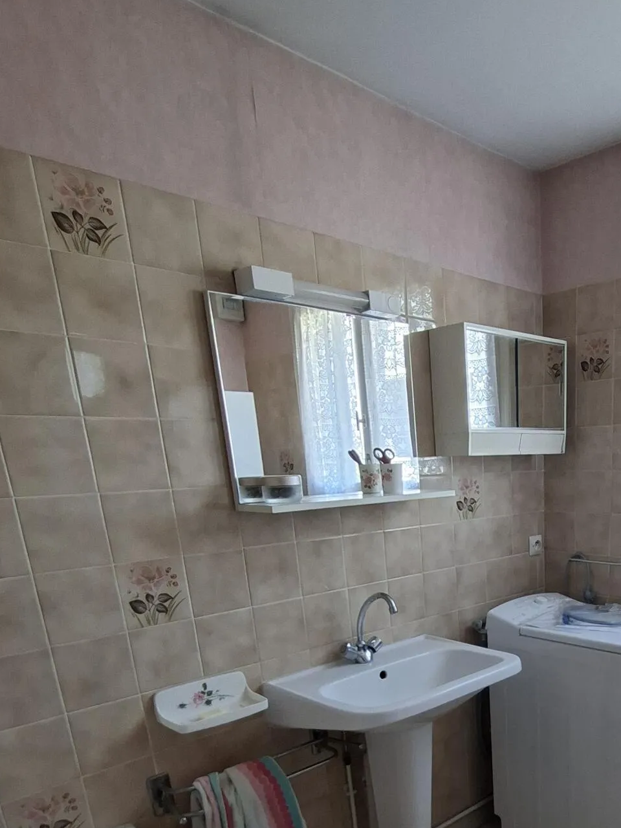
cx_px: 503
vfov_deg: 61.5
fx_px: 622
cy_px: 667
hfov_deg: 49.7
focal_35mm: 26
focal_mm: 1.74
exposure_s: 1/50
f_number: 2.2
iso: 160
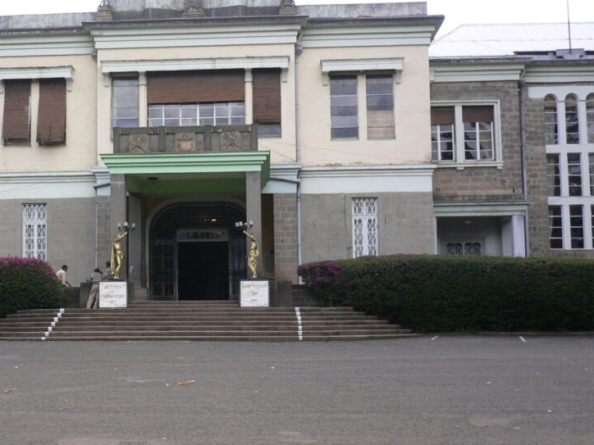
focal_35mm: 58
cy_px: 241
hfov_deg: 33.0
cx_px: 199
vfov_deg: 25.2
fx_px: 995
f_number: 3.1
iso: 80
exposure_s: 1/400
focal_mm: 6.8
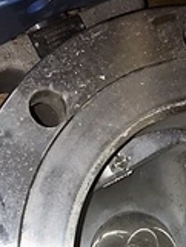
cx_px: 155
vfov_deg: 25.3
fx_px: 515
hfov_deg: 20.2
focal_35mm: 72
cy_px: 265
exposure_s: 1/41
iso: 25
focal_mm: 4.15
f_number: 2.2
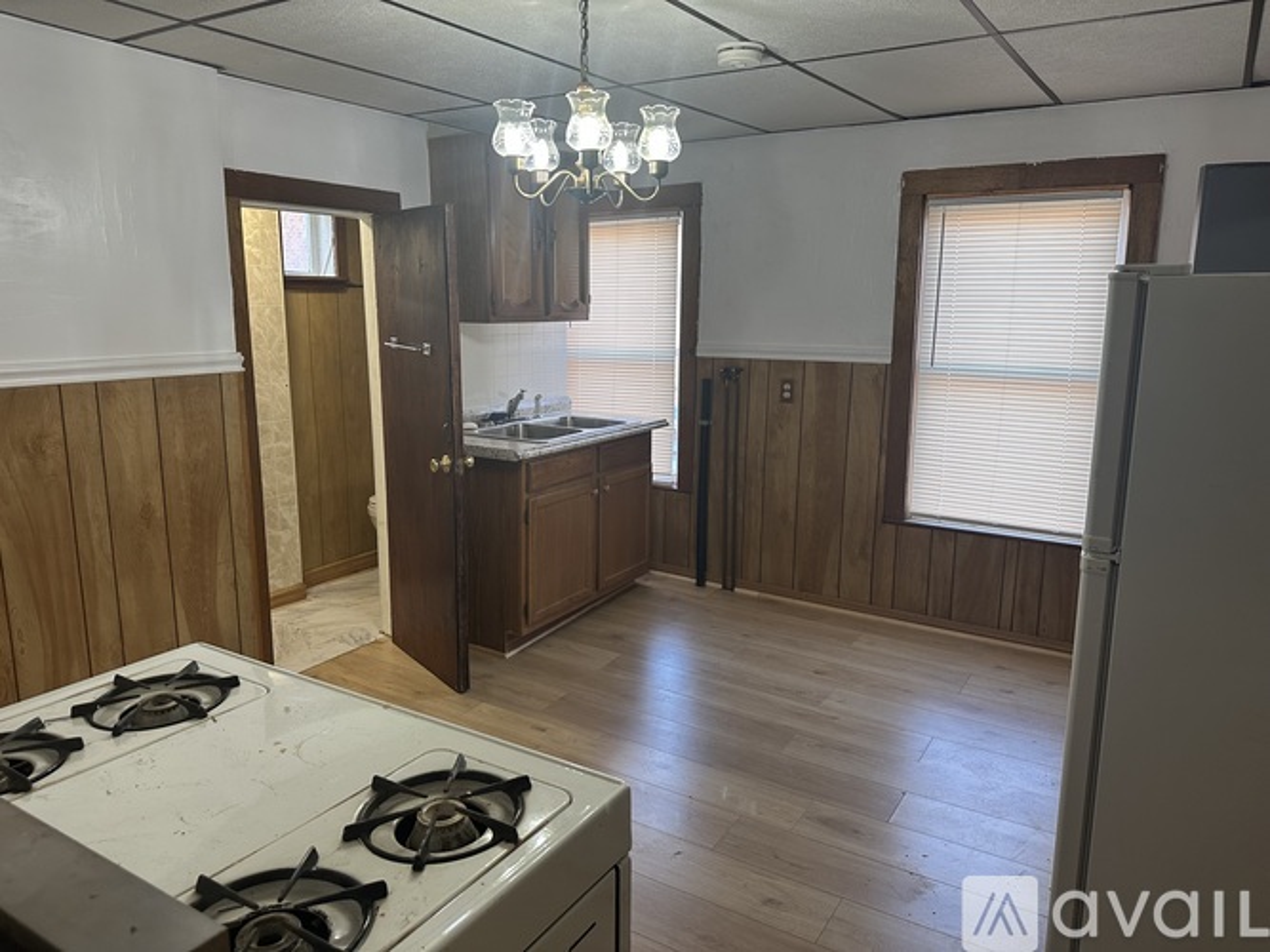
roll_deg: -0.8
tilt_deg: -9.3
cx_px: 635
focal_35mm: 24
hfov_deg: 71.6
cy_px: 476
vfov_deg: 56.8
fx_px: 880
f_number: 1.78
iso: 160
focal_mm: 6.86
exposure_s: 1/120
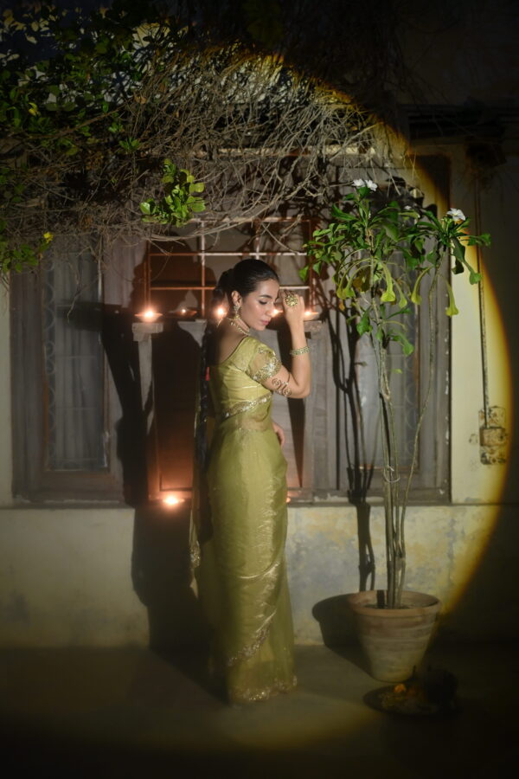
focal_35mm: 50
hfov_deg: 27.0
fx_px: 1081
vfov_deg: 39.6
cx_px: 260
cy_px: 390
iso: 1250
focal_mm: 50
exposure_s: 1/125
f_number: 1.2
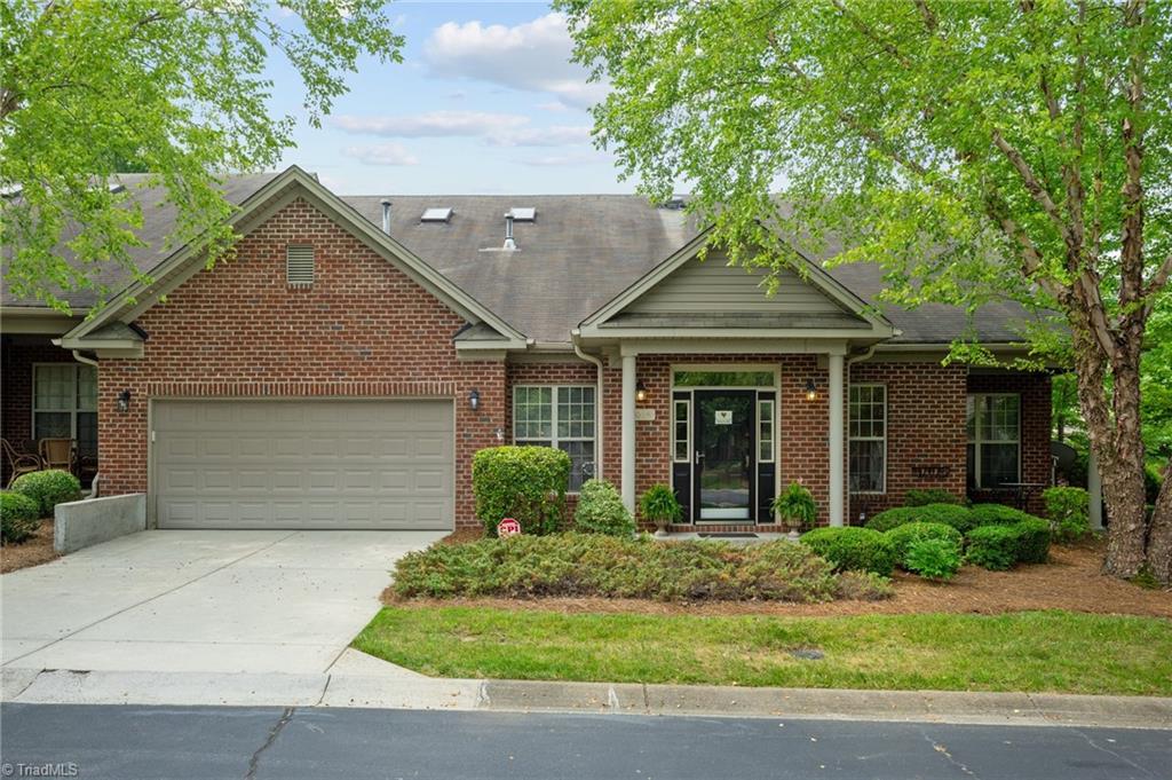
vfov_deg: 43.5
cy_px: 390
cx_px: 586
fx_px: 976
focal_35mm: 30
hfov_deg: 62.0
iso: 200
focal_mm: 30
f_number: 8
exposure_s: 1/250
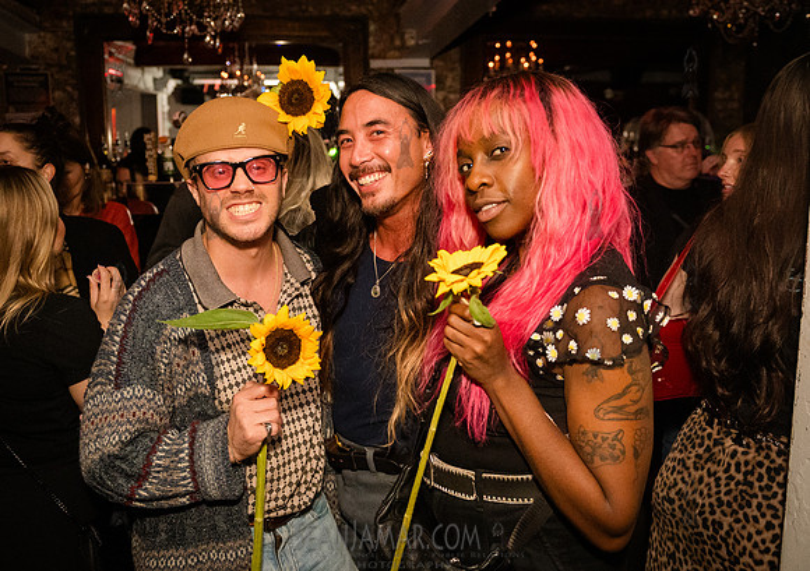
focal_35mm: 30
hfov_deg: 61.3
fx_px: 683
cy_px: 252
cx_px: 380
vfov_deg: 45.3
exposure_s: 1/320
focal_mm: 24
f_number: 3.2
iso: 12800
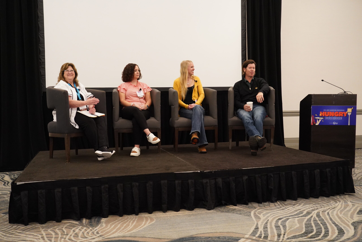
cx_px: 181
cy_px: 121
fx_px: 372
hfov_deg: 51.9
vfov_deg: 35.9
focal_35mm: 37
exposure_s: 1/160
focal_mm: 37
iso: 5000
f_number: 5
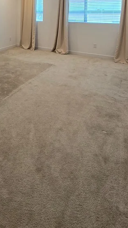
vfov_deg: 60.6
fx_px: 157
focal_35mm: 26
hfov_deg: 41.4
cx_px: 17
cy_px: 22
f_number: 2.2
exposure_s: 1/60
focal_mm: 2.2
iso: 80
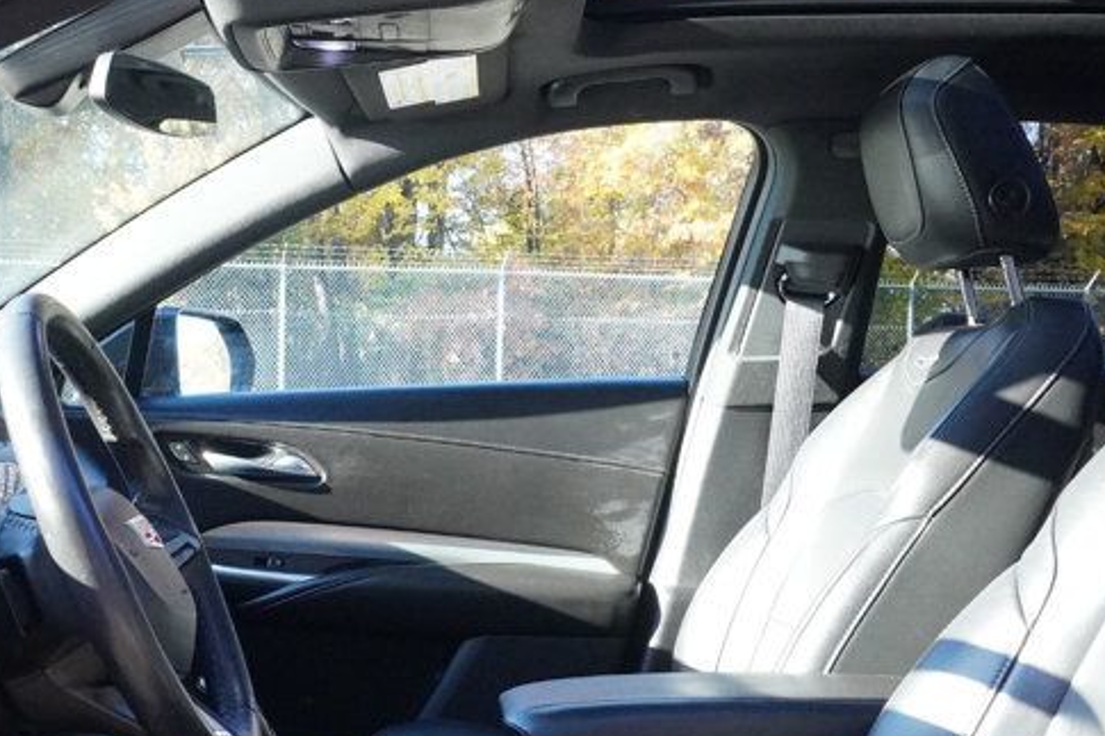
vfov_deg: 23.7
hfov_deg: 34.0
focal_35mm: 57
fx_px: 1749
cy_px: 450
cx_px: 223
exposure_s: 1/250
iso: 5000
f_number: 9
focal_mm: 18
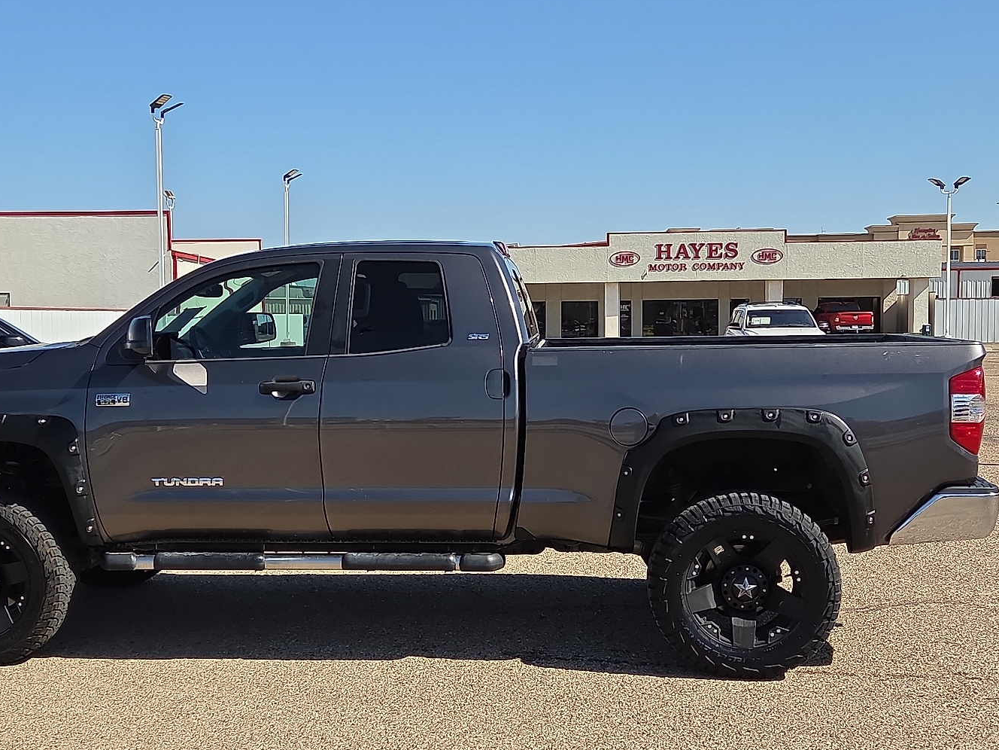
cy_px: 410
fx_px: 1356
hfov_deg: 40.3
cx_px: 424
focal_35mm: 47
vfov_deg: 30.9
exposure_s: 1/1667
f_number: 1.8
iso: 25
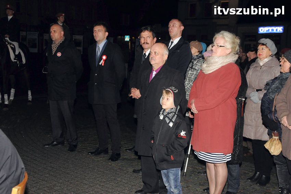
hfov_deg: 37.9
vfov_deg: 25.7
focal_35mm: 52
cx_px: 146
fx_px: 424
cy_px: 97
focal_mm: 35
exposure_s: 1/60
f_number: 8
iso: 2500
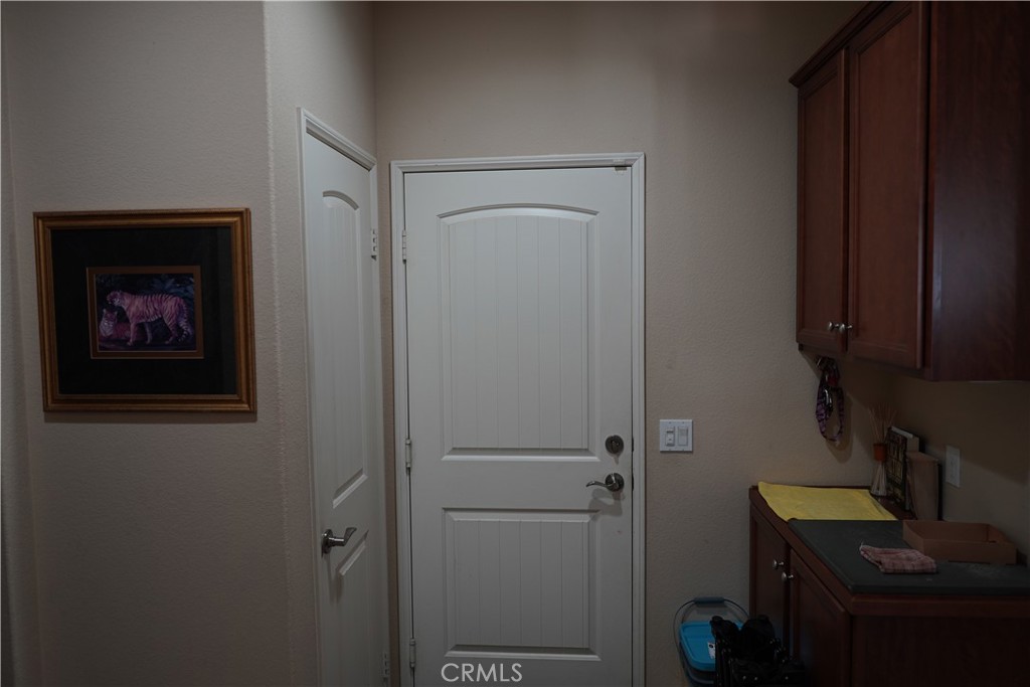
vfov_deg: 53.1
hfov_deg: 73.7
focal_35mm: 24
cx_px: 515
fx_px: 687
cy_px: 344
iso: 200
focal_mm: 16
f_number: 1.8
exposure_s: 1/125
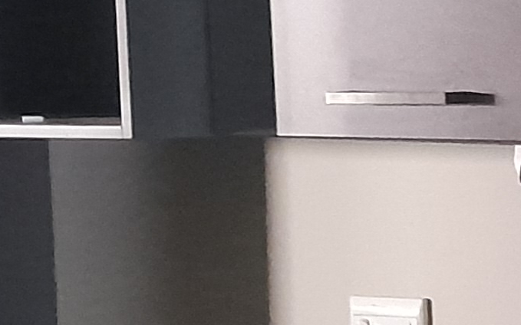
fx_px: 2442
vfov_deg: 7.6
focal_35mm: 172
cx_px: 919
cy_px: 333
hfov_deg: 11.4
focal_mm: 4
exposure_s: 1/10
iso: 1600
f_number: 1.8
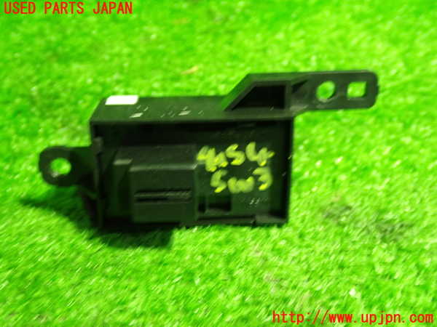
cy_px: 164
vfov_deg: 37.7
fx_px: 480
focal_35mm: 38
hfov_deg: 49.0
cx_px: 218
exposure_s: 1/20
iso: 800
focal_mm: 6.83
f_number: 2.7
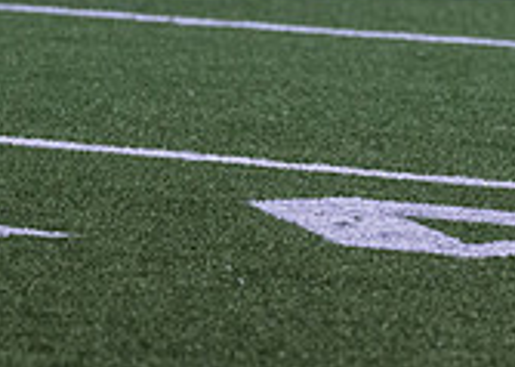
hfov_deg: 3.3
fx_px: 8871
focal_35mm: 607
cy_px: -249
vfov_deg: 2.4
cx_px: 797
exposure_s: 1/1000
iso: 2500
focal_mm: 145
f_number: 2.8
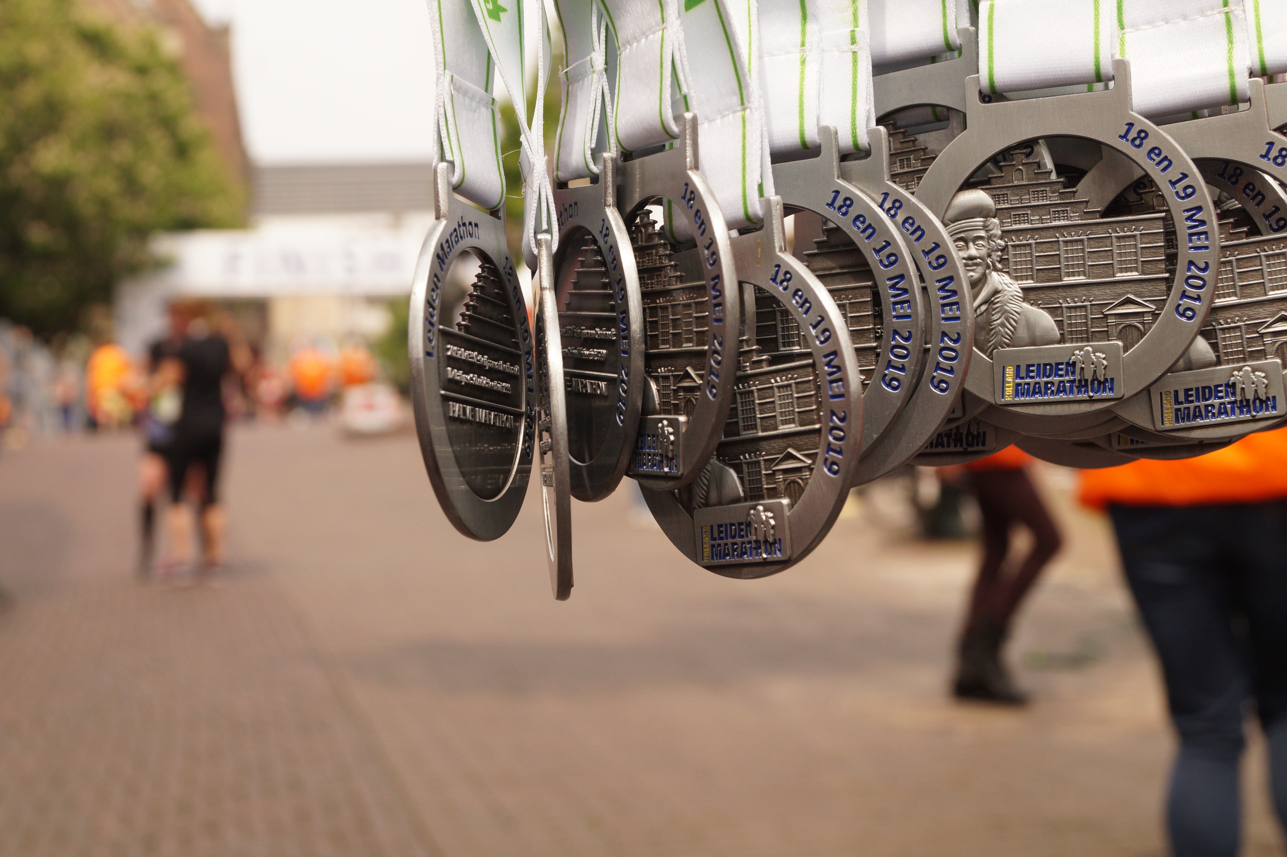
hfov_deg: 37.9
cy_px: 428
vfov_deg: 25.7
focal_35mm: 52
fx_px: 1876
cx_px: 644
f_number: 9
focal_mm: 35
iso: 400
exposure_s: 1/640
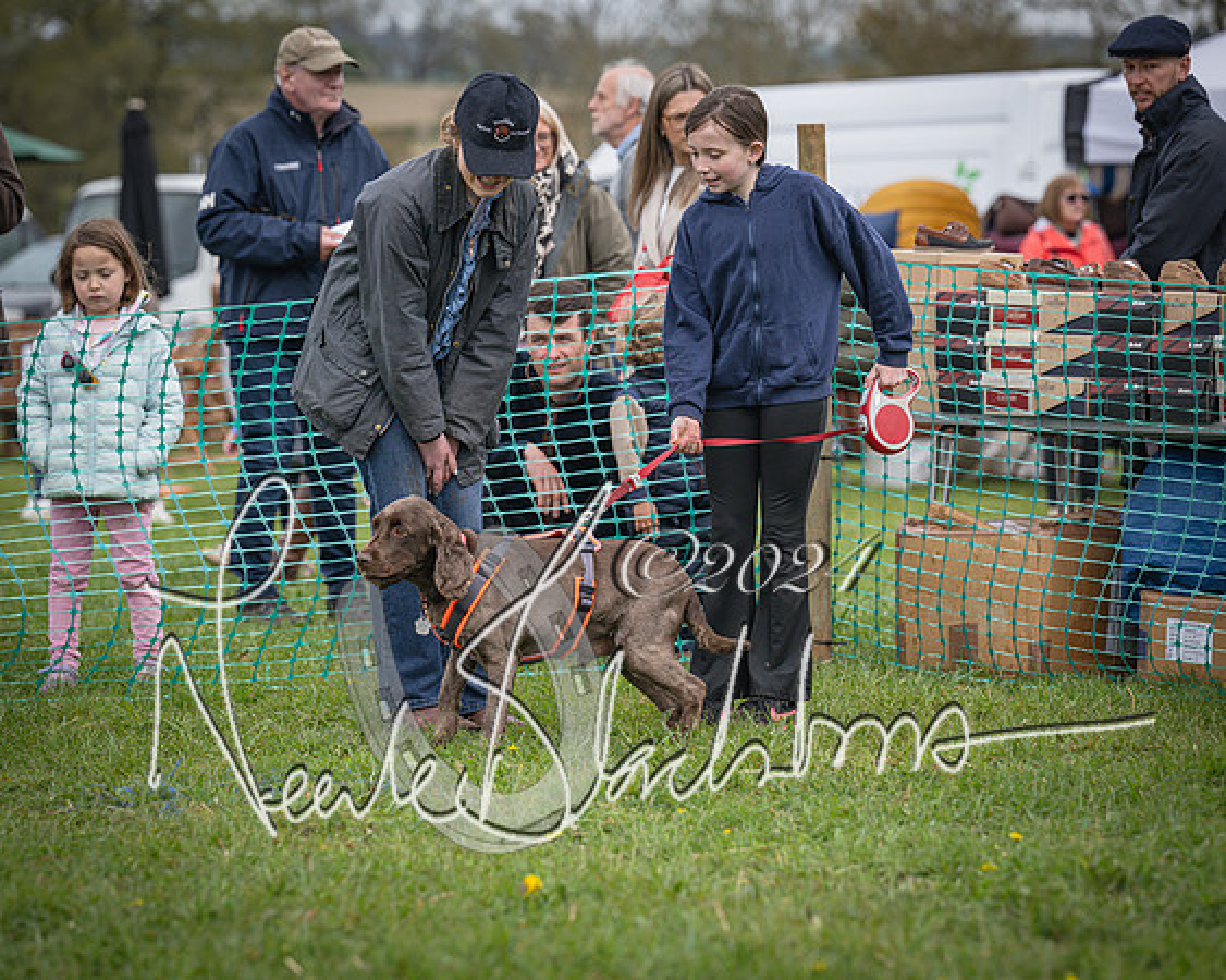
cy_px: 490
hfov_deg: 12.7
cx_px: 613
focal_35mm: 152
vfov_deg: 10.2
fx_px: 5515
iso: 400
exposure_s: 1/2000
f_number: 4
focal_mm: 135
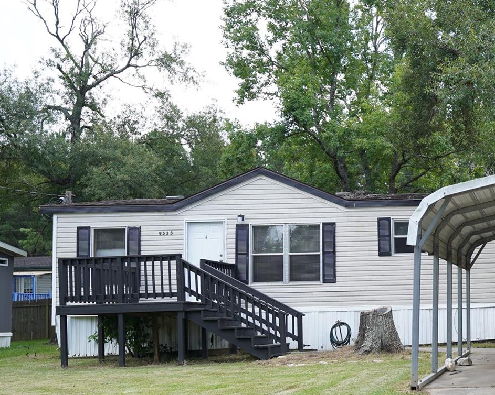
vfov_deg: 28.4
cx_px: 507
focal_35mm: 53
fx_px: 776
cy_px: 270
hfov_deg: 32.3
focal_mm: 26
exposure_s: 1/200
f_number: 3.5
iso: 100
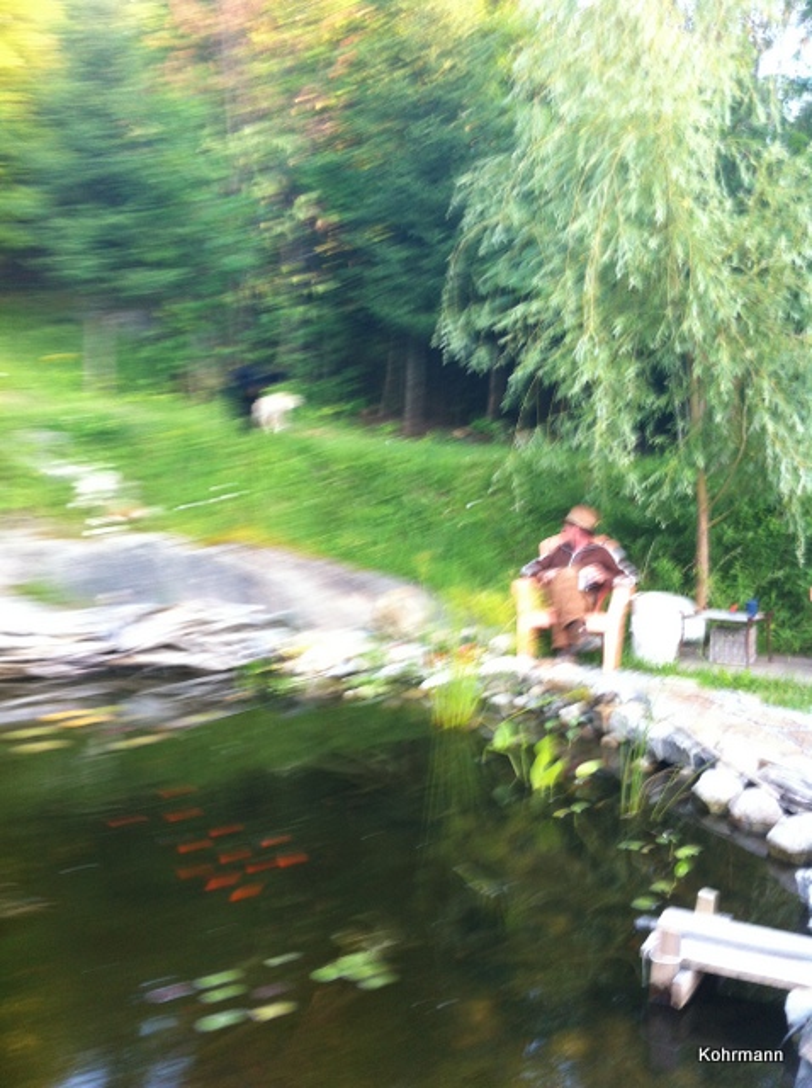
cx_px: 406
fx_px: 1098
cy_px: 544
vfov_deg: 52.7
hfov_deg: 40.6
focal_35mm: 35
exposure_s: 1/20
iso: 80
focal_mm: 3.85
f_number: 2.8
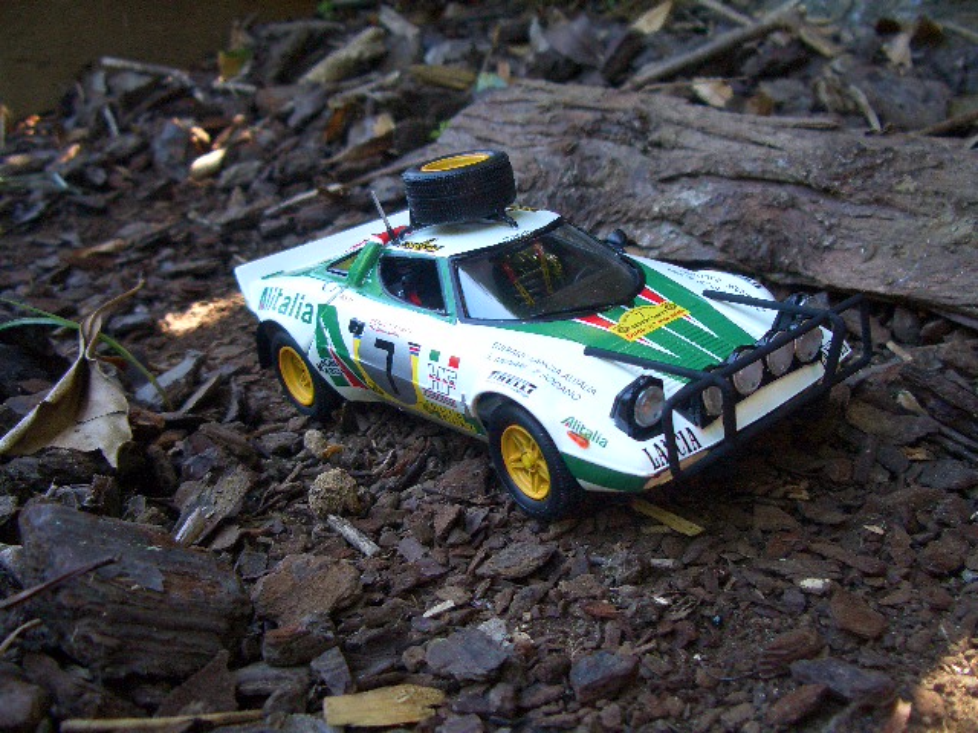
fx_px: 989
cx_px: 489
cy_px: 366
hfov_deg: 52.6
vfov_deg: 40.7
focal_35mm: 35
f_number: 2.6
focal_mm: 5.8
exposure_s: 1/60
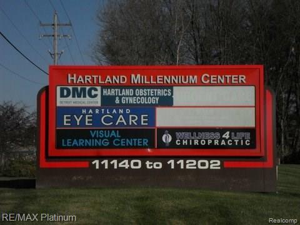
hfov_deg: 24.1
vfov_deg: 18.2
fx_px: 702
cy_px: 112
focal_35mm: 81
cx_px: 150
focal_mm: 14.6
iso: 240
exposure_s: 1/500
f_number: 16.9
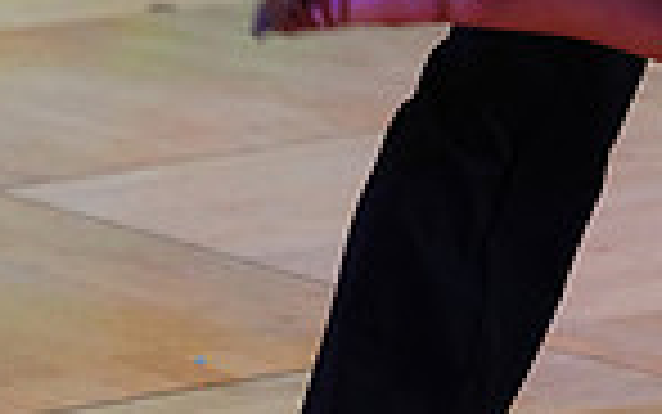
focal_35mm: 281
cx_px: 777
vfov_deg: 4.6
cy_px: -428
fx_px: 5072
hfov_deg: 7.4
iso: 1250
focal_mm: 70
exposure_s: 1/320
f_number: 2.8
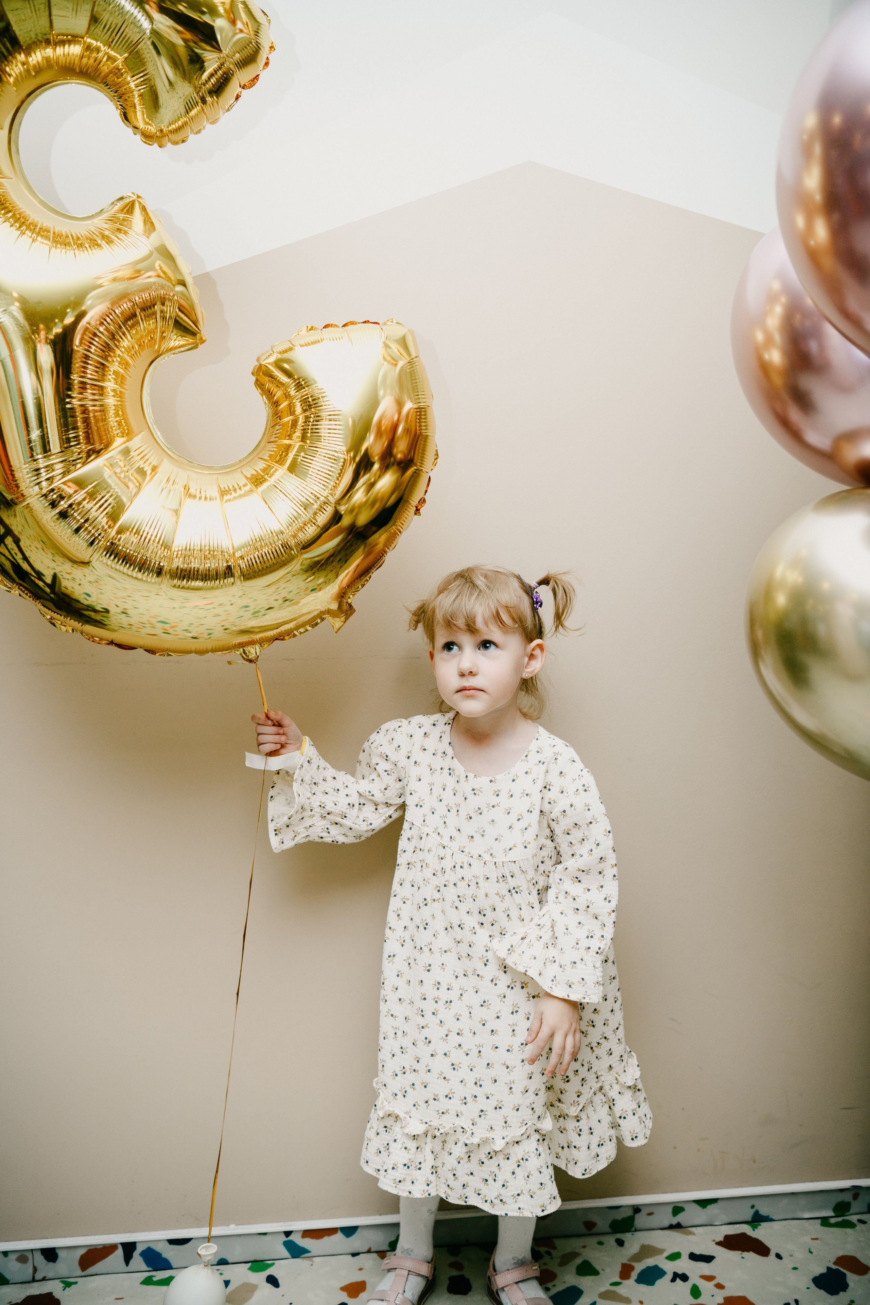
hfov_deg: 38.9
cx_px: 435
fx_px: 1232
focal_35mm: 34
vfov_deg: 55.8
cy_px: 652
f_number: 3.5
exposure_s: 1/160
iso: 125
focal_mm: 34
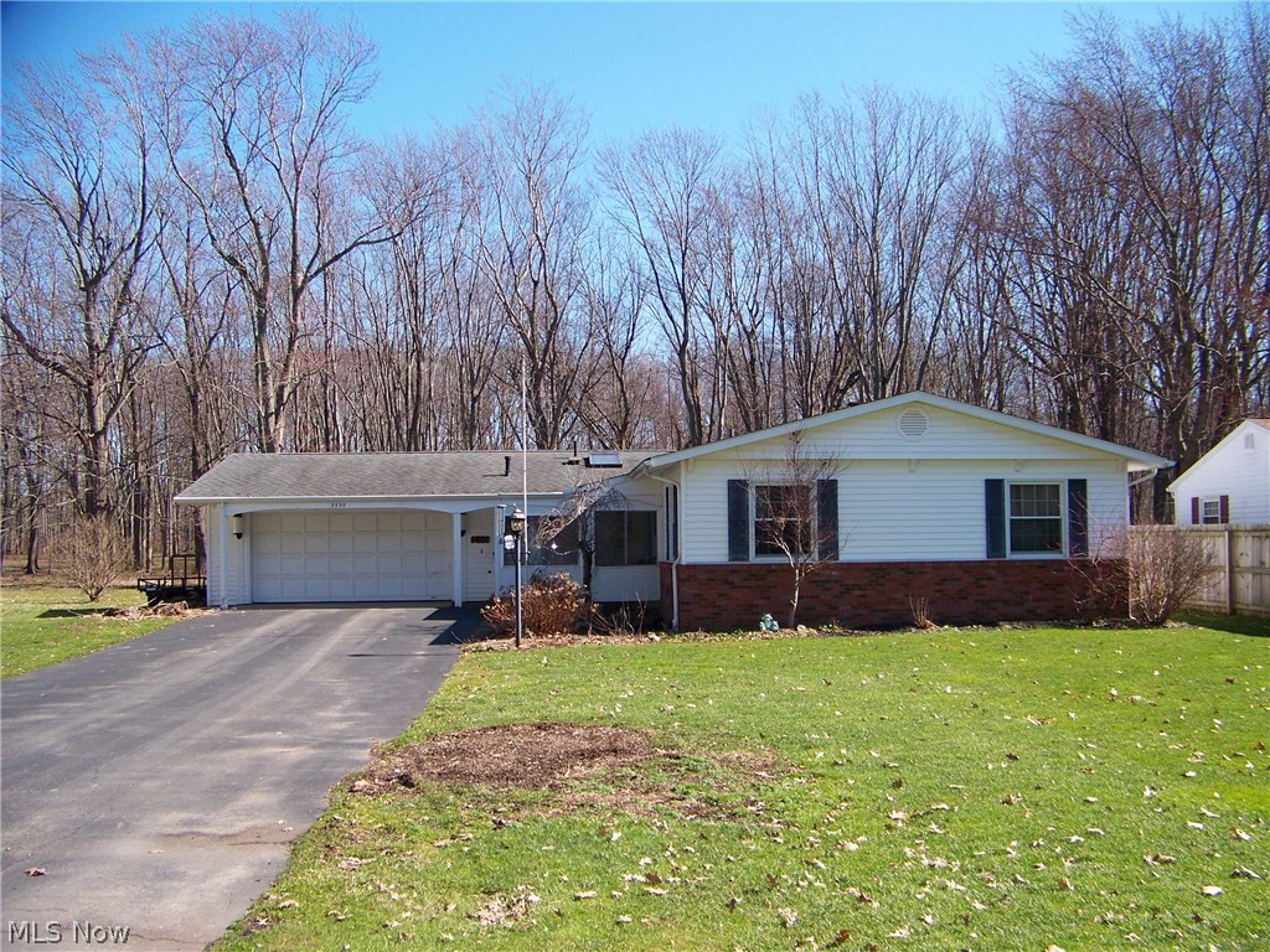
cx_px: 635
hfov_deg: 51.4
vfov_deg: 39.7
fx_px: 1321
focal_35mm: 36
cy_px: 476
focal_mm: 5.85
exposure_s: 1/640
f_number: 2.8
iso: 64
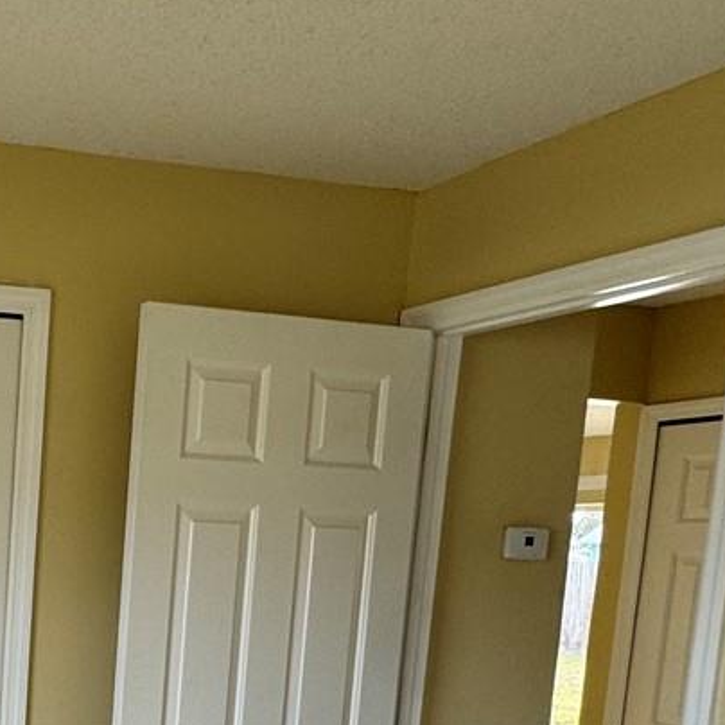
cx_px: -196
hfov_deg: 28.8
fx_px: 1161
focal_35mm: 49
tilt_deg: -6.3
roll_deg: -3.2
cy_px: 691
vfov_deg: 32.4
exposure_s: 1/99
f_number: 2.2
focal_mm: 2.22
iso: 64
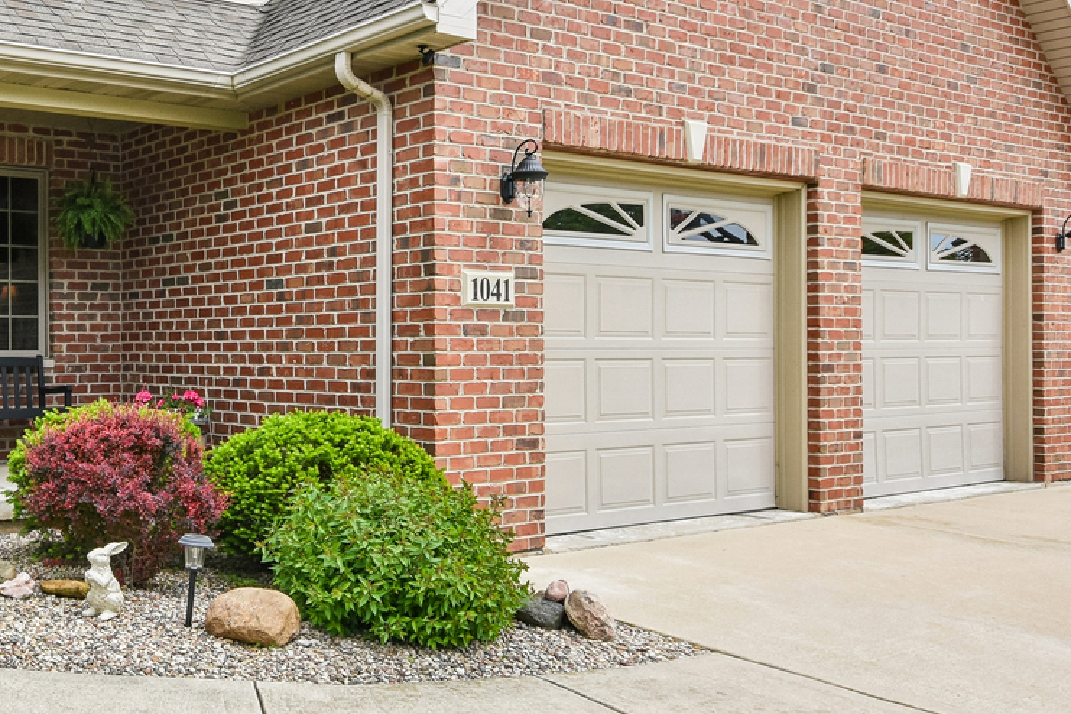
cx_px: 108
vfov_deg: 36.7
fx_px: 1074
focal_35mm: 36
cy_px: 312
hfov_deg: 47.6
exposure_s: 1/400
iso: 400
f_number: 8
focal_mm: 11
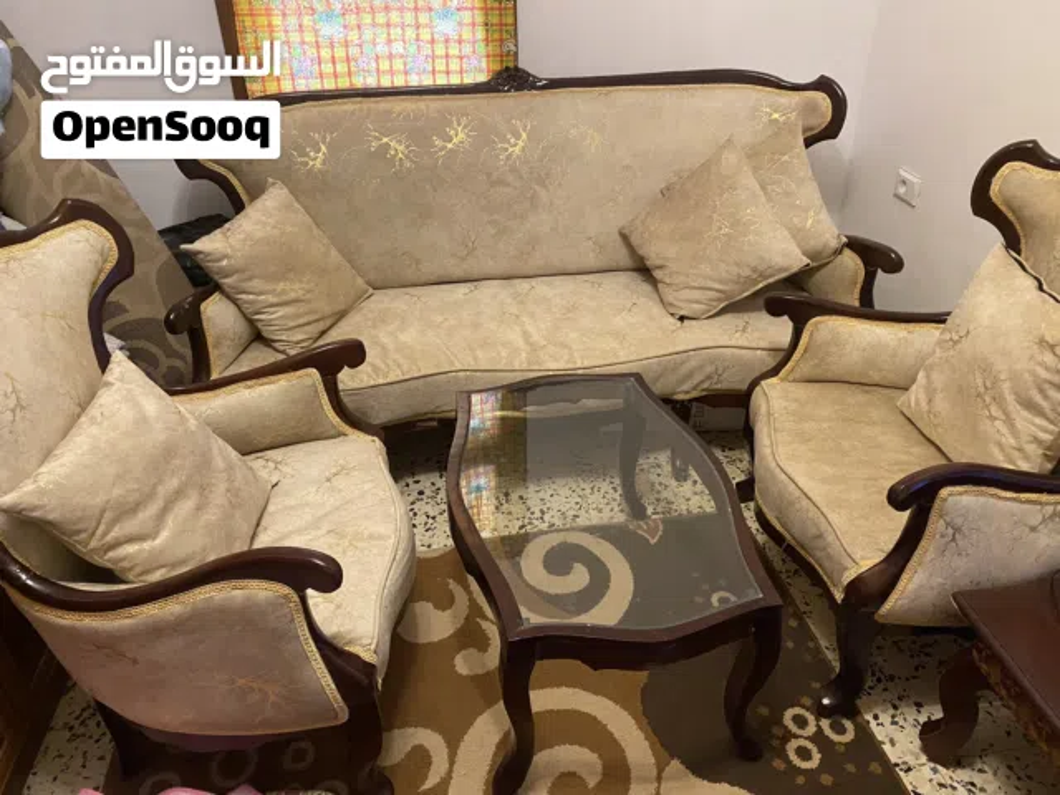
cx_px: 530
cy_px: 398
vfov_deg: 53.1
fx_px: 796
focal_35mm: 26
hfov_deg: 67.3
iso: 500
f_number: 1.8
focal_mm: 4.25
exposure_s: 1/53
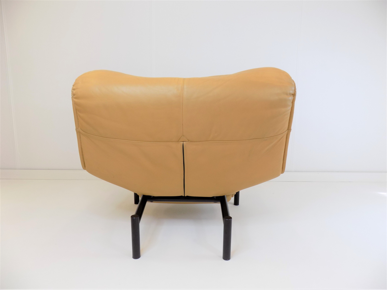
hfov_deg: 73.9
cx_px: 194
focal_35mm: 23
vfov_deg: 58.9
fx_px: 257
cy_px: 145
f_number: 3.1
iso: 80
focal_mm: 4
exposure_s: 1/40
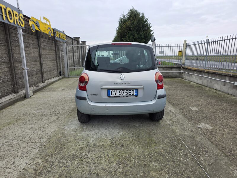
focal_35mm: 23
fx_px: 157
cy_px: 89
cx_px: 118
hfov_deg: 73.9
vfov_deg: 58.9
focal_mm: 6.25
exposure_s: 1/359
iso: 25
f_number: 1.7
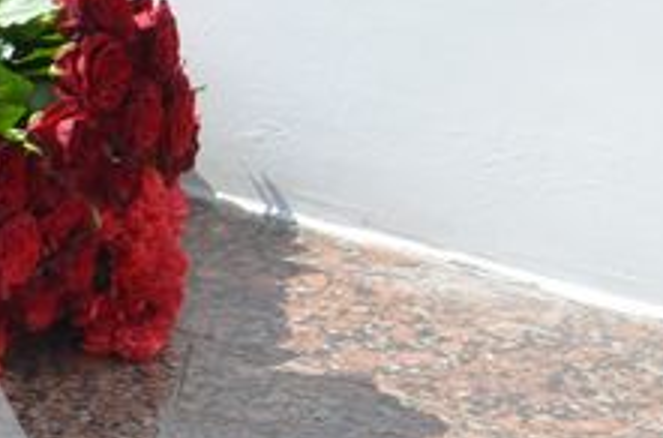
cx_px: -1368
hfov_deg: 7.8
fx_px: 4187
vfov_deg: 6.0
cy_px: -62
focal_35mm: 228
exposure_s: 1/400
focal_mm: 24
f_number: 10
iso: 320
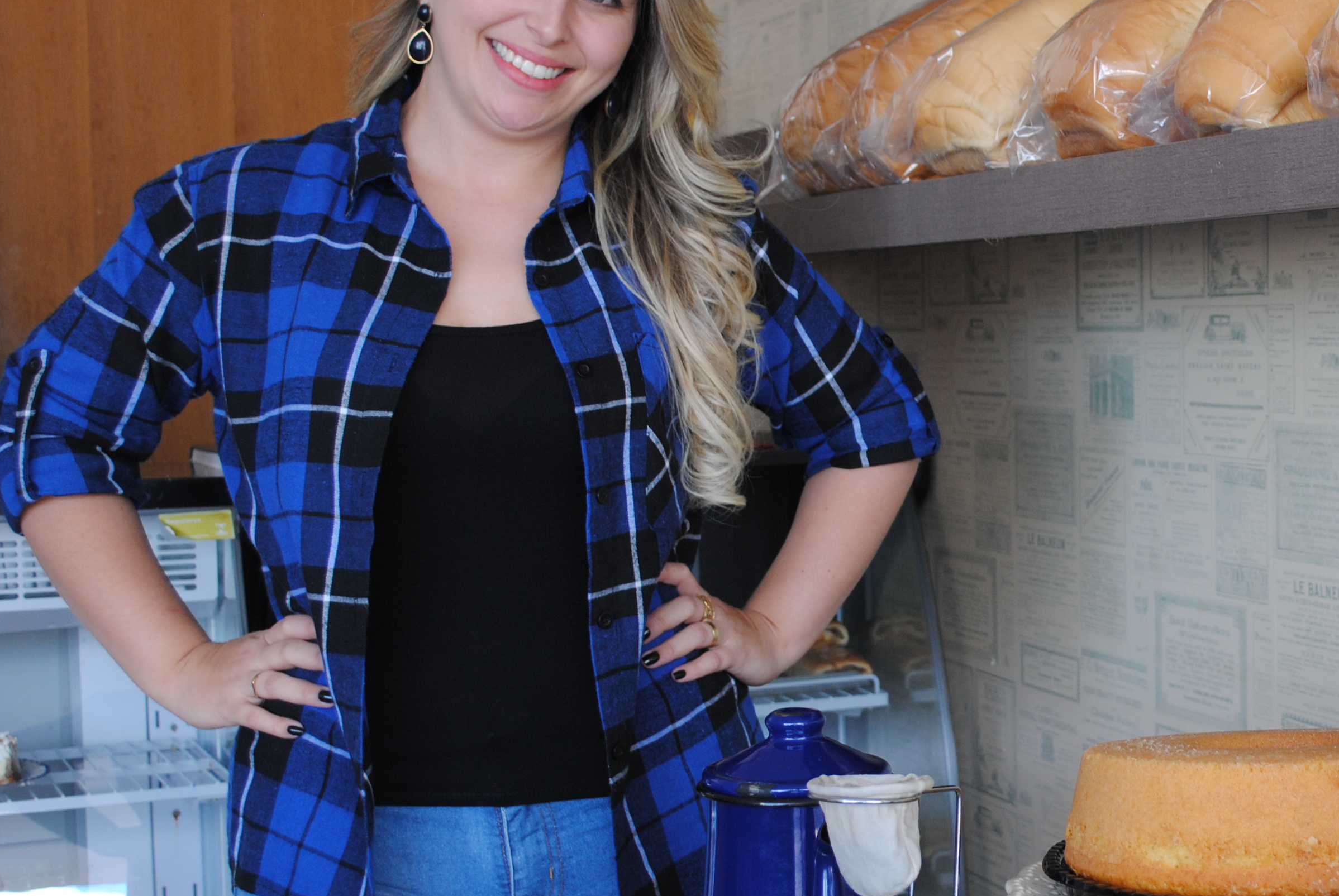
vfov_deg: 21.6
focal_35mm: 63
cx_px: 1046
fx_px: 2346
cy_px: 453
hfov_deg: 31.1
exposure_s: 1/40
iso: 200
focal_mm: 26
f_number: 4.2
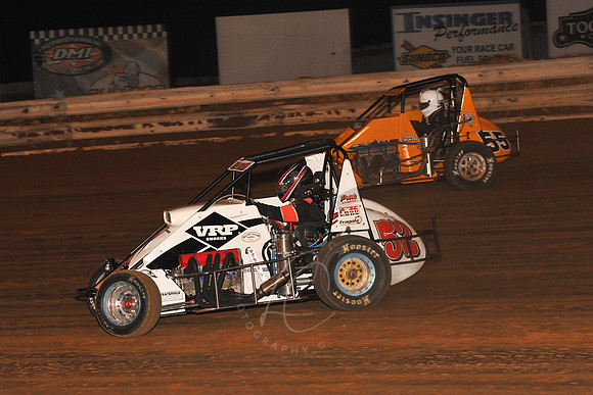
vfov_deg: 13.0
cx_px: 296
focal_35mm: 105
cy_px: 198
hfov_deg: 19.5
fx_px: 1730
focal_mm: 105
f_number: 6.3
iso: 1000
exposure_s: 1/320
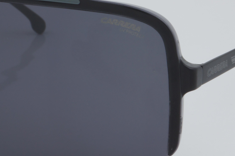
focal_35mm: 170
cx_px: 49
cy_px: 67
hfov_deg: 12.0
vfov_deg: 8.1
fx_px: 1110
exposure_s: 1/4
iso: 100
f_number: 32
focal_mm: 50
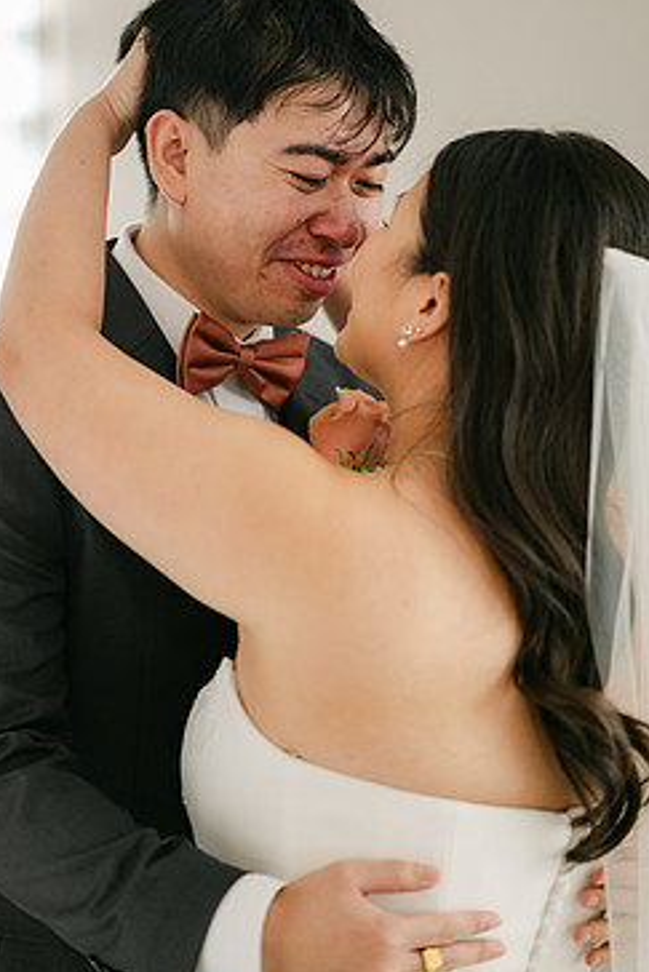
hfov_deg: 13.0
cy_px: 449
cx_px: 259
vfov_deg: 19.4
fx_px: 2836
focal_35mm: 105
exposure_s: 1/160
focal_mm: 85
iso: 100
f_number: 1.8
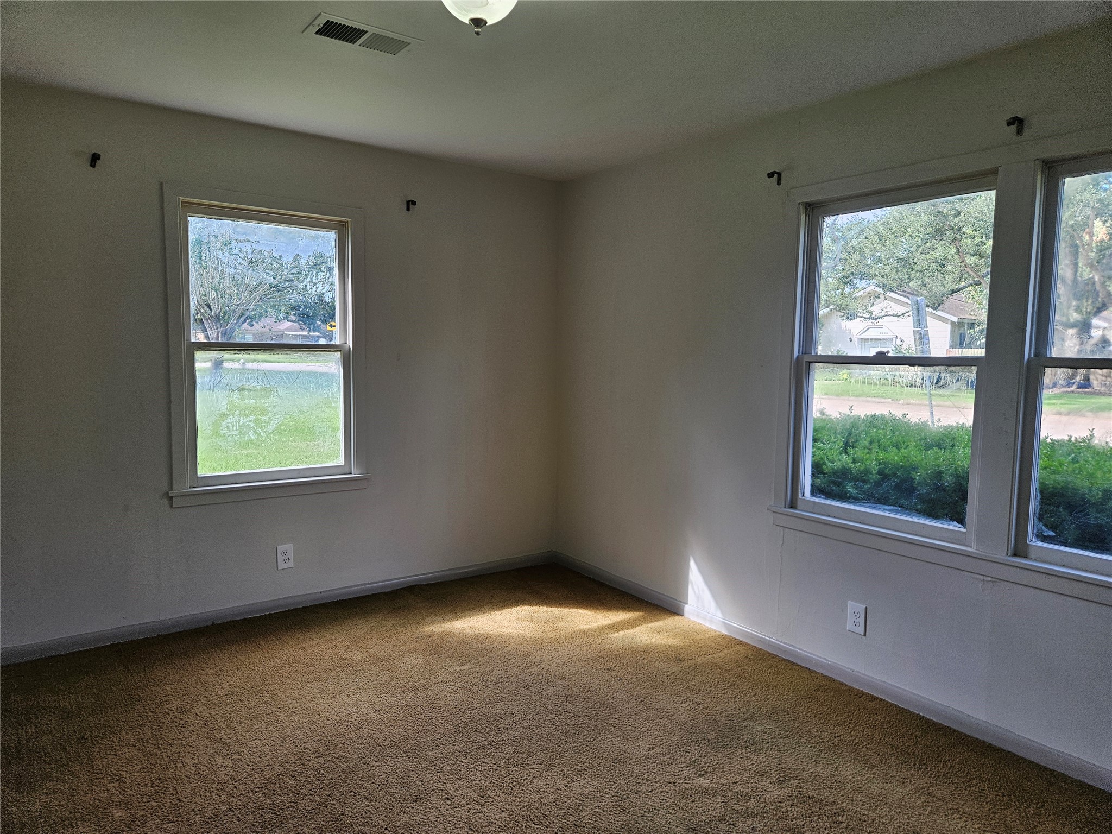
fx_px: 739
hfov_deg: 73.9
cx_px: 556
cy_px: 417
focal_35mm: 23
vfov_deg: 58.9
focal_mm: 5.4
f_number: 1.8
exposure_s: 1/359
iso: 100
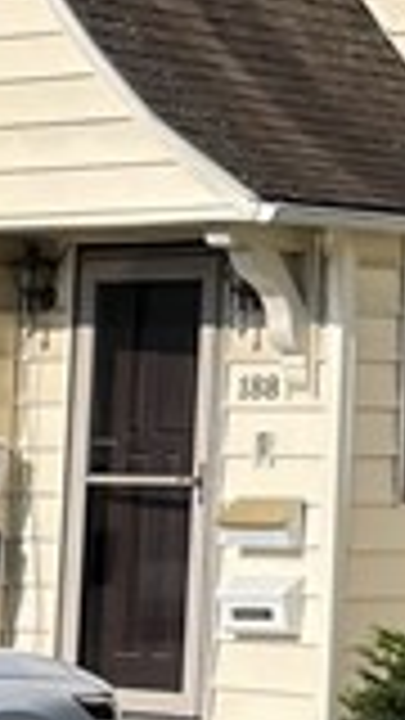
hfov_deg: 6.5
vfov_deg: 11.7
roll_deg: +0.1
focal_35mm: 181
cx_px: 770
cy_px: -104
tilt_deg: +10.3
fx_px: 3456
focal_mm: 4.2
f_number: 1.6
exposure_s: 1/4132
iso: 32
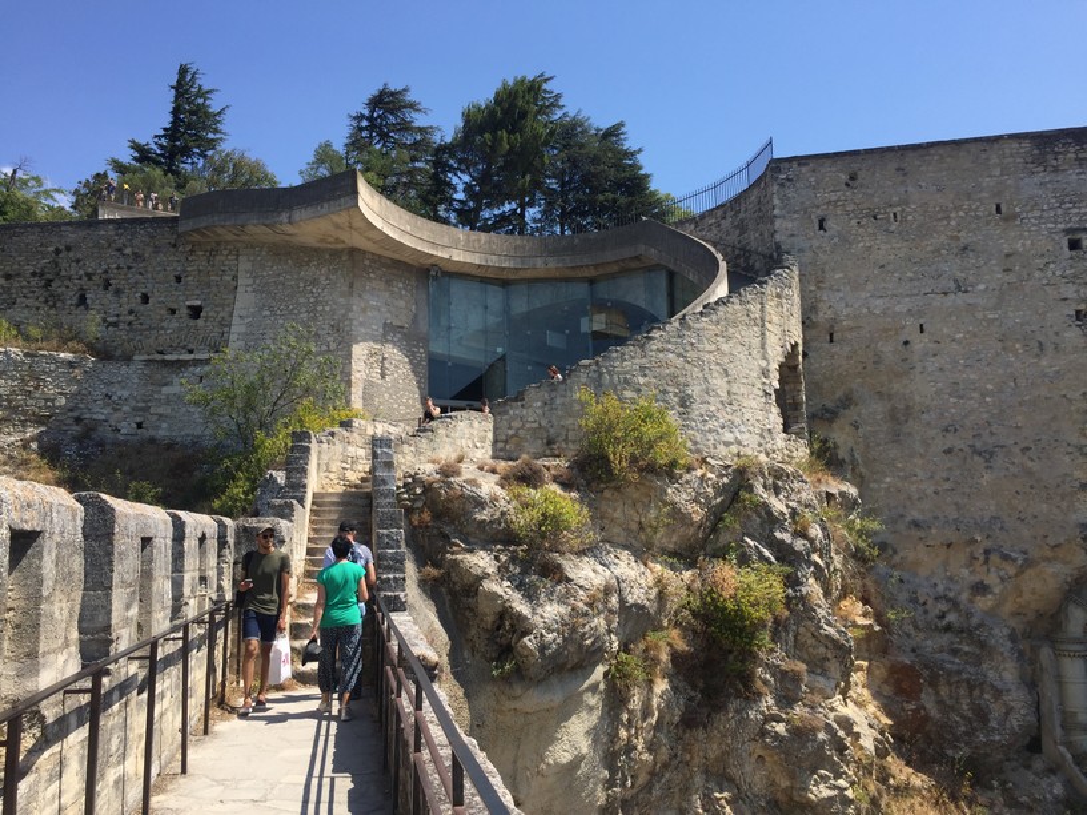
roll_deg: -1.3
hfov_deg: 61.7
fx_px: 911
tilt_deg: +10.8
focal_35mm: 29
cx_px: 544
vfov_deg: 48.2
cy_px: 408
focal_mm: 4.15
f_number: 2.2
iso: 32
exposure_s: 1/1799
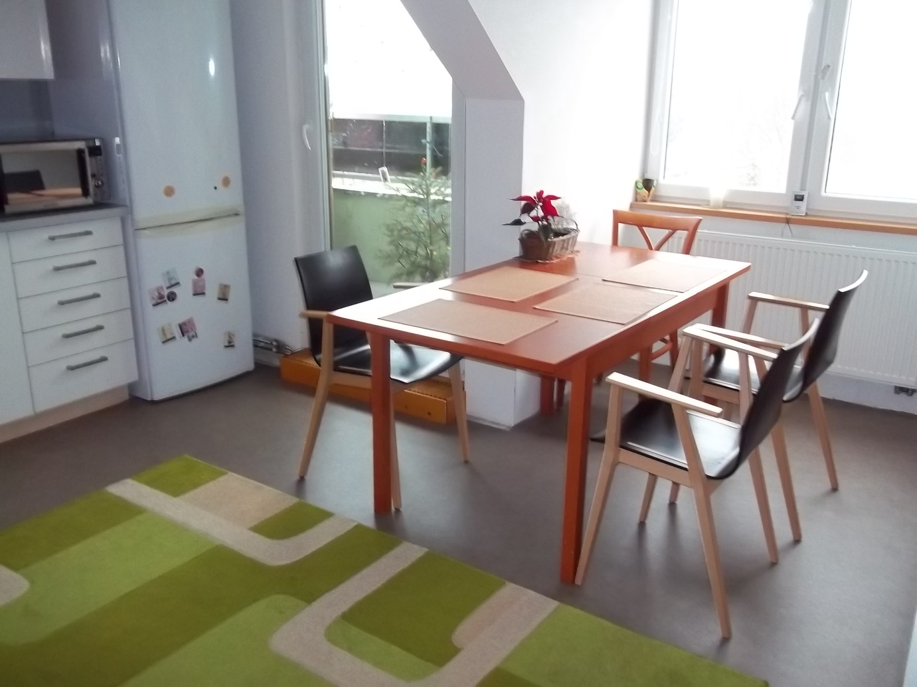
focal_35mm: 32
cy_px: 344
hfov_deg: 56.8
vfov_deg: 44.2
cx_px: 458
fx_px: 848
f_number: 2.9
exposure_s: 1/30
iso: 320
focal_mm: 5.7
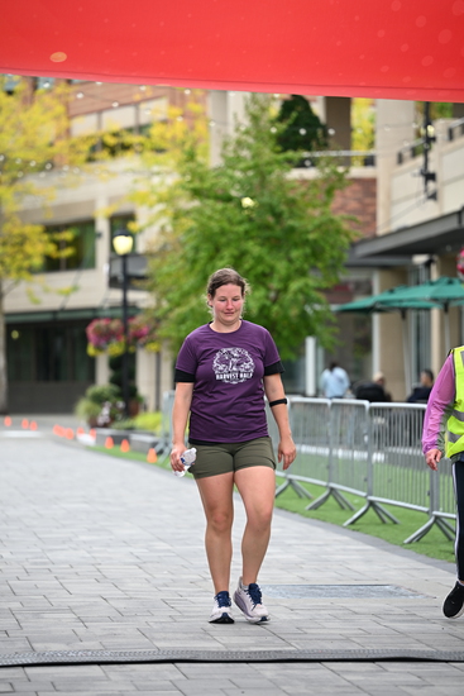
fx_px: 2318
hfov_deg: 11.4
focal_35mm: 120
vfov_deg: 17.1
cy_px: 348
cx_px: 232
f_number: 2.8
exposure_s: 1/1250
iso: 400
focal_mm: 120
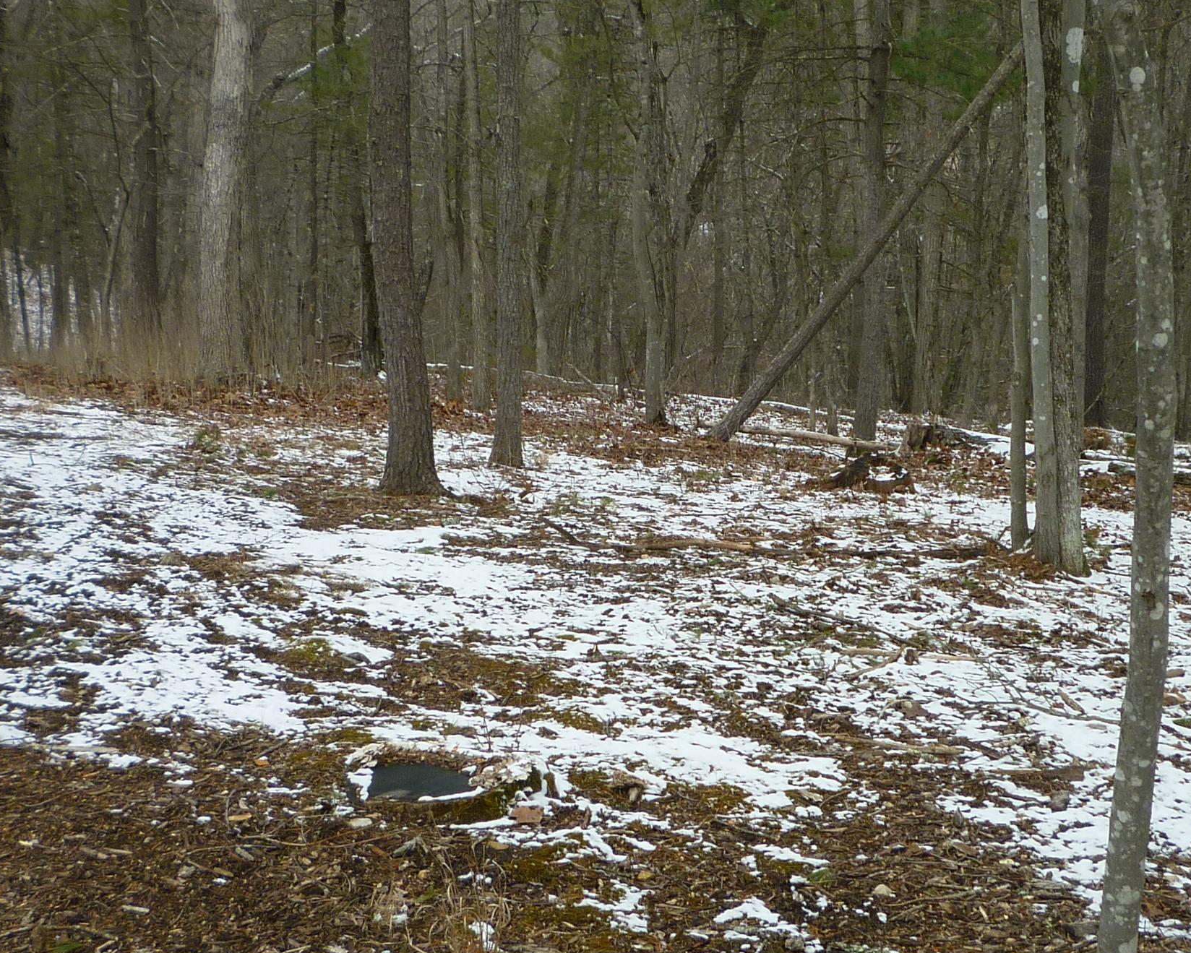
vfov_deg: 26.7
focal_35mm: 57
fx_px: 2010
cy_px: 484
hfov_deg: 32.9
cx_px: 734
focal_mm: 5.3
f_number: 3.3
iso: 80
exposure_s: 1/320
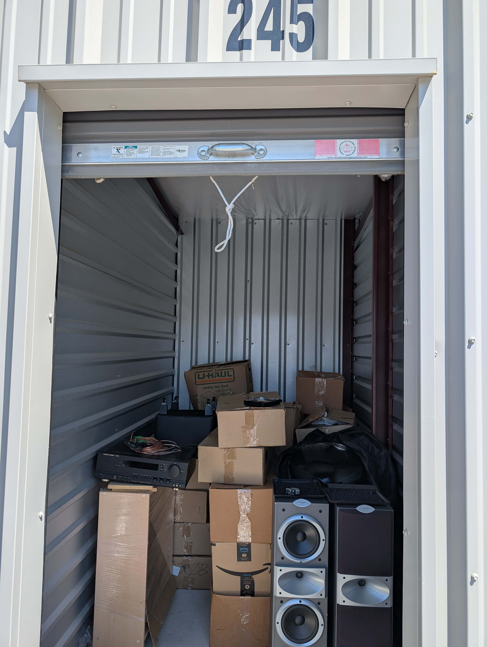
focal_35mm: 24
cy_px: 324
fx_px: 449
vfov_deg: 71.5
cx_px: 244
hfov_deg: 56.9
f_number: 1.68
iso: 19
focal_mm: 6.9
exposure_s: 1/538
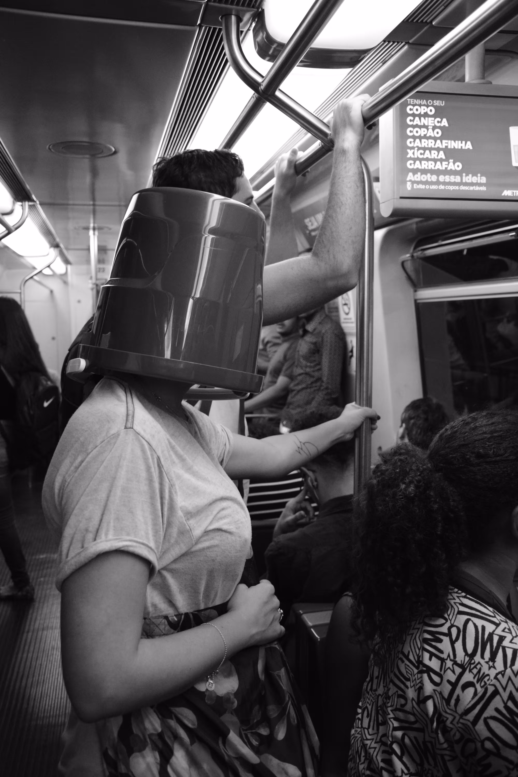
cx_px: 259
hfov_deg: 41.7
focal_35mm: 32
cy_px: 388
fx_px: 680
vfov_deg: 59.5
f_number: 3.8
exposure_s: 1/60
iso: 3200
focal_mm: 21
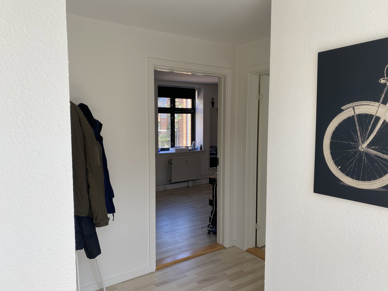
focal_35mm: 26
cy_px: 146
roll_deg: +0.0
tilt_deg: -6.1
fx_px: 291
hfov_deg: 67.3
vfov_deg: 53.1
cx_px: 194
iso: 32
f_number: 1.8
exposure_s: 1/149
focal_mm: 4.25
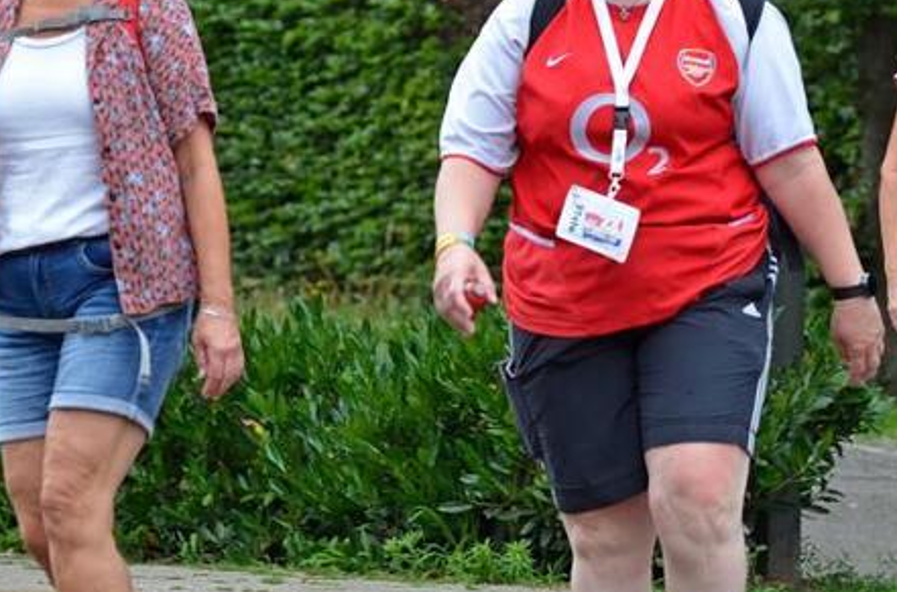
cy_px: 71
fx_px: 16367
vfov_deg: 2.1
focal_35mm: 659
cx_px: 333
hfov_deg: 3.1
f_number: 4.8
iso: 400
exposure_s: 1/350
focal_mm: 190
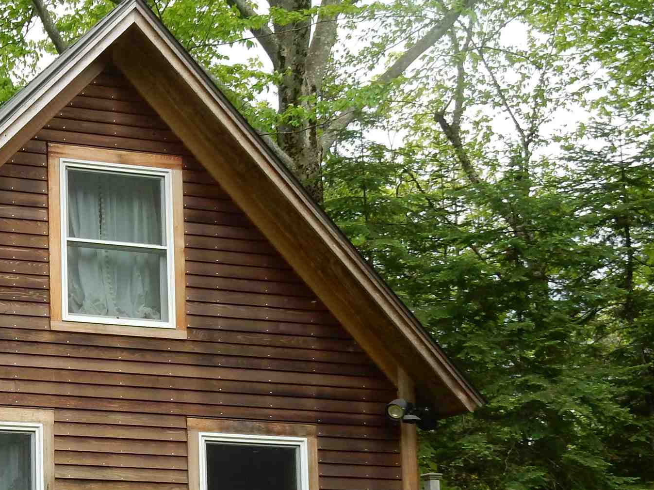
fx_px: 1852
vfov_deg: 15.0
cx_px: -65
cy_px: 419
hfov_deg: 19.2
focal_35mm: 98
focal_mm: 7.6
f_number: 4.2
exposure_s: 1/200
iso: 125
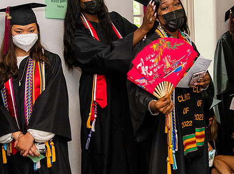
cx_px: 100
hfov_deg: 30.3
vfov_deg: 22.8
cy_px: 79
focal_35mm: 64
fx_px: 431
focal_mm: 26
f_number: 4
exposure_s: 1/160
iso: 2500
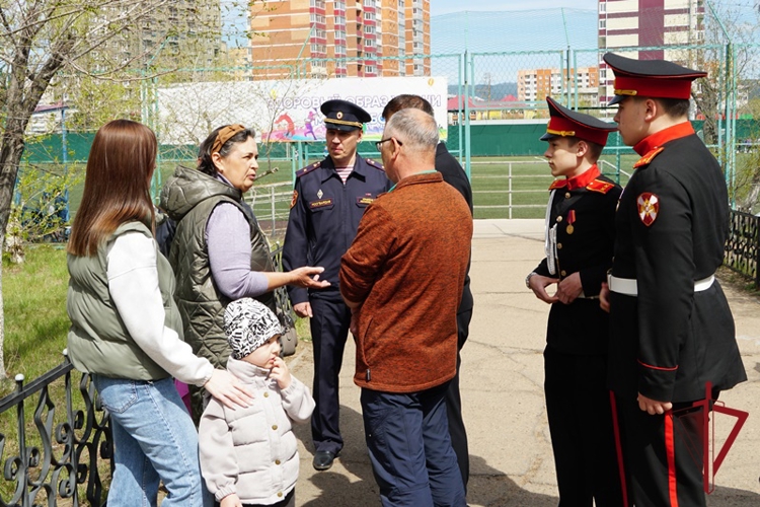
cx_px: 380
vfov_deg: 36.9
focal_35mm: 36
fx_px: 760
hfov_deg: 53.1
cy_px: 254
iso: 100
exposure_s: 1/100
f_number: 10
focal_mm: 24
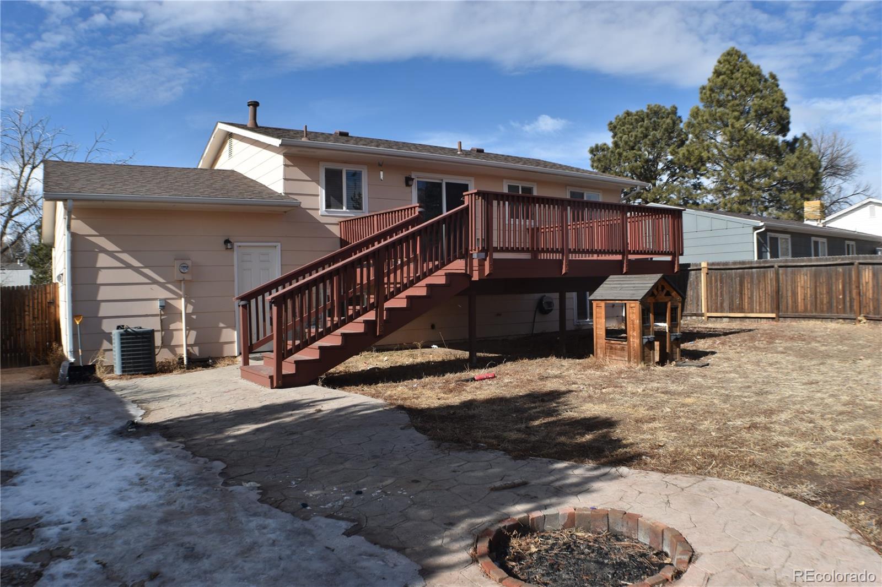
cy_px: 294
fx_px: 845
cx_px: 441
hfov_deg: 55.1
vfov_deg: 38.3
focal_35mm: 34
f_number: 10
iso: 100
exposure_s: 1/200
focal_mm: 23
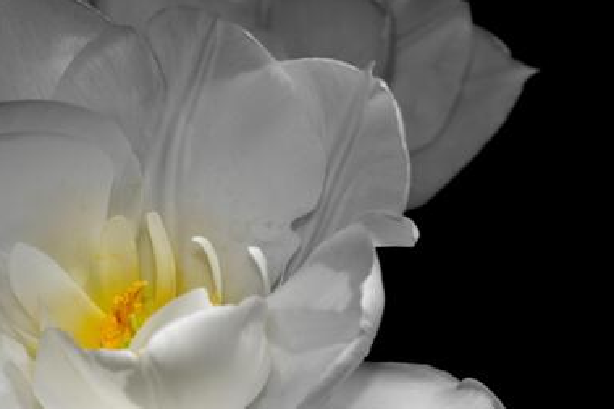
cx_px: 249
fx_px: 4241
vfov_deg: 5.5
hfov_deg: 8.3
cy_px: 292
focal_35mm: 249
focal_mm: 105
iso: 200
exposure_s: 1/200
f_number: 16
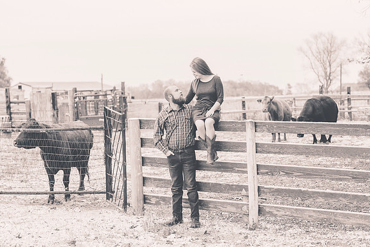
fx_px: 884
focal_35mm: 86
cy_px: 123
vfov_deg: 15.9
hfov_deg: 23.6
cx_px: 185
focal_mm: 85
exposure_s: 1/200
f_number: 4
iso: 250
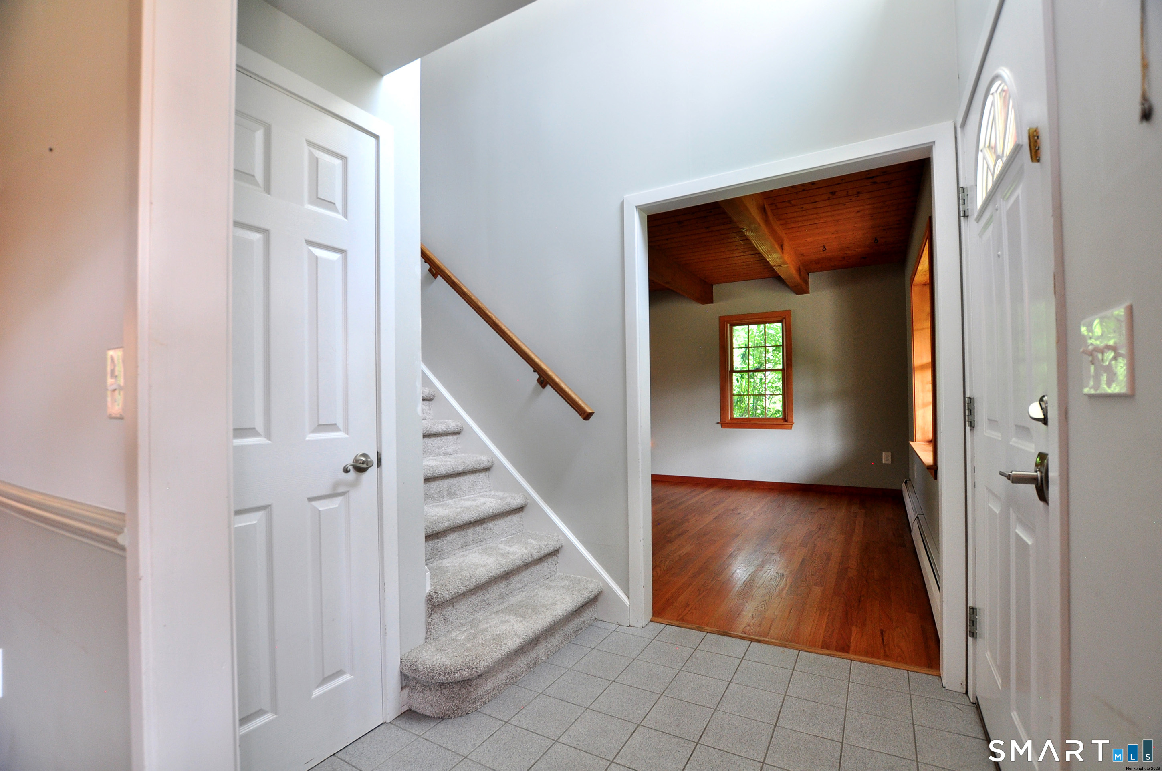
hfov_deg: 100.5
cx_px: 581
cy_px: 386
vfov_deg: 77.2
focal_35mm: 15
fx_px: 484
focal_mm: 10
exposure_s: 1/30
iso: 400
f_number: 4.5
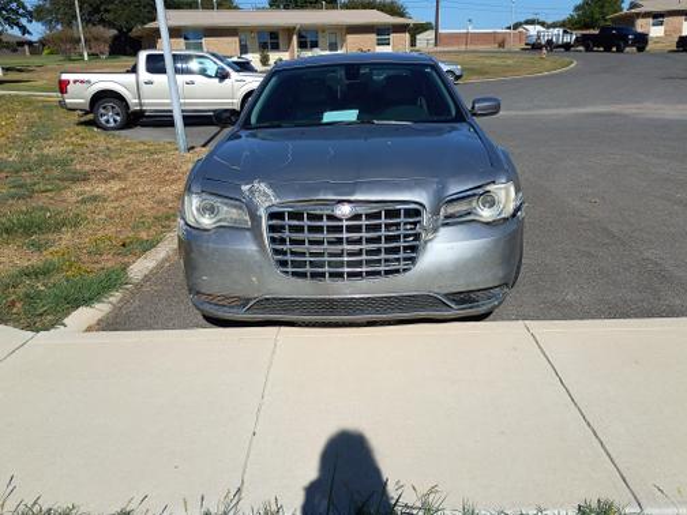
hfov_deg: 61.7
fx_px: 576
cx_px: 344
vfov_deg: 48.2
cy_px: 258
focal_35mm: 29
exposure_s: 1/1992
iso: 100
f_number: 1.8
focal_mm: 4.27
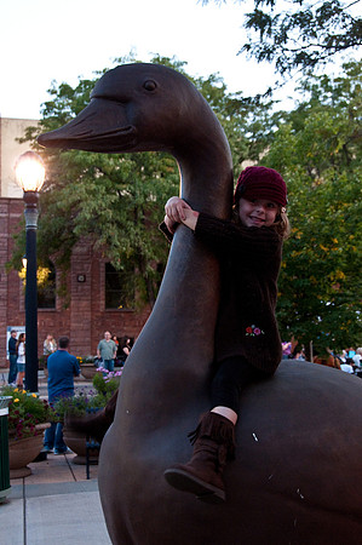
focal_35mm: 51
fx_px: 771
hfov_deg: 26.4
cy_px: 272
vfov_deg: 38.9
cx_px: 181
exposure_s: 1/13
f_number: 6.3
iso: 1250
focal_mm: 34
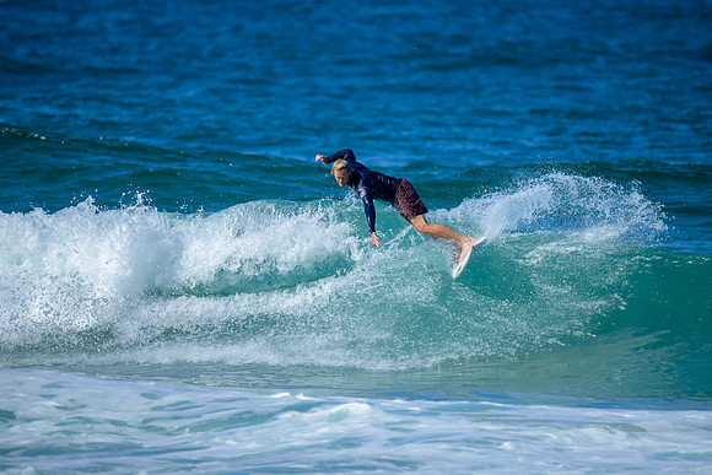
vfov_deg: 1.7
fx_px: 15825
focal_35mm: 800
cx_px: 356
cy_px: 238
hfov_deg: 2.6
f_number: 6.3
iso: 320
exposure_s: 1/2500
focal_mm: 800
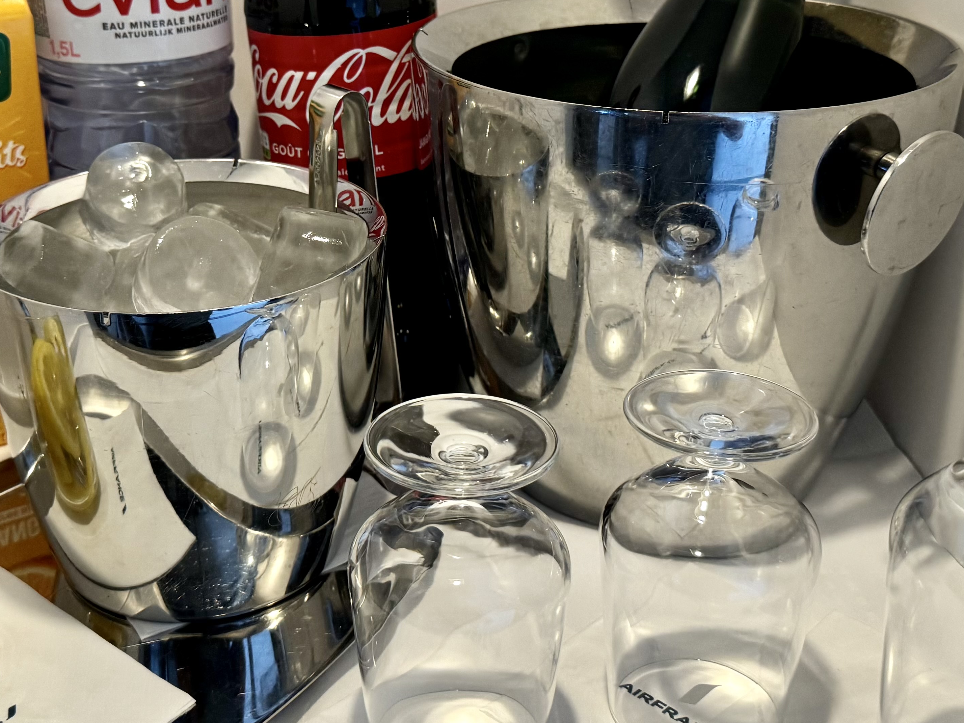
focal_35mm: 48
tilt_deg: -21.0
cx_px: 426
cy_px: 239
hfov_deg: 39.6
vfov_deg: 30.0
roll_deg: -2.4
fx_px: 1337
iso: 250
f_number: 1.78
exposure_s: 1/58
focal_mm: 6.76
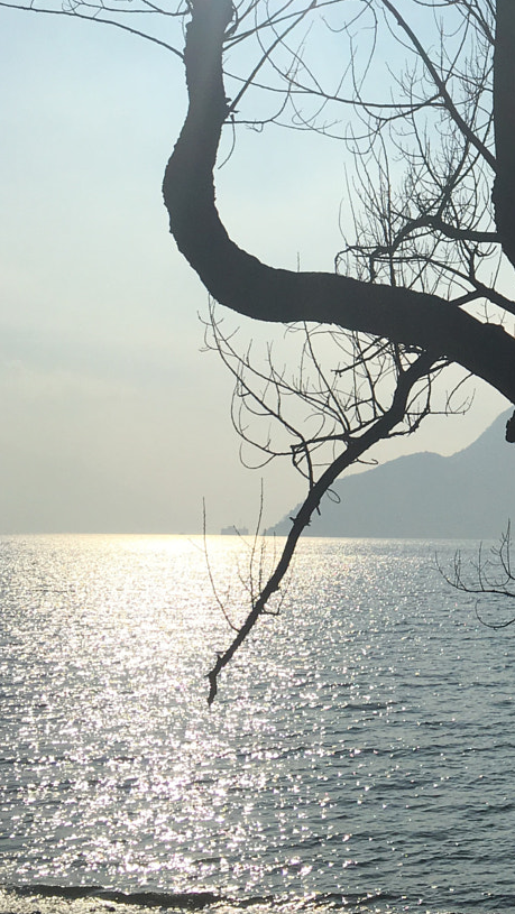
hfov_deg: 18.5
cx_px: 609
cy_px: 216
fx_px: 1504
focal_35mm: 62
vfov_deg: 33.1
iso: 25
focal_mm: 4.15
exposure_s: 1/12821
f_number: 2.2
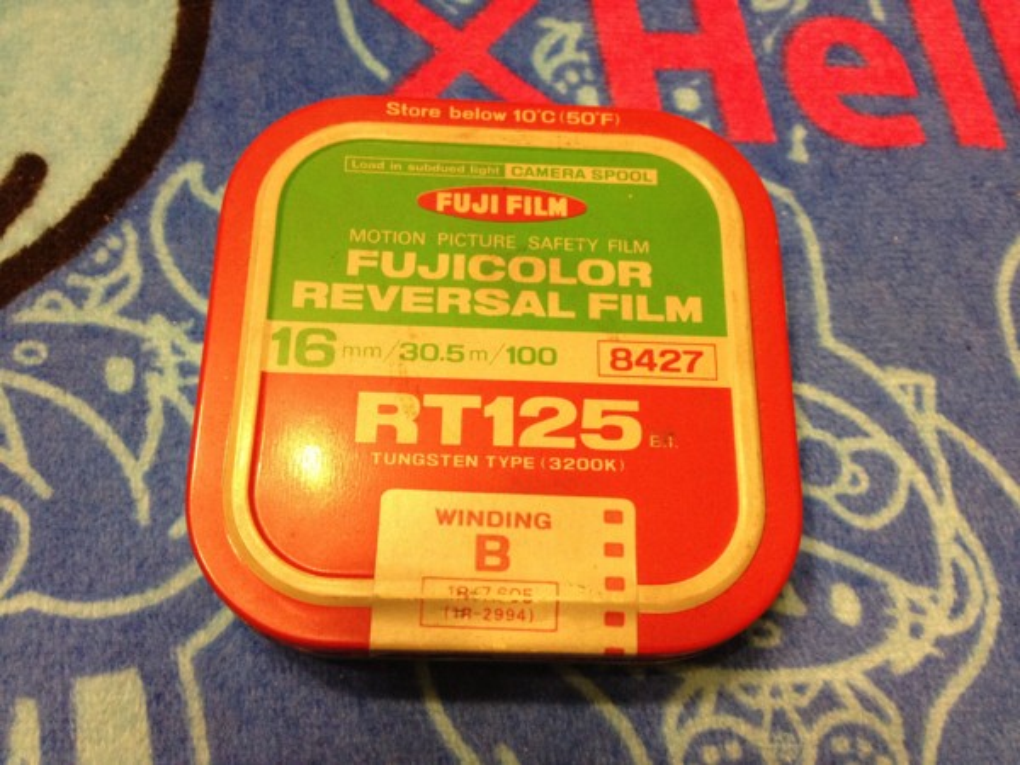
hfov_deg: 52.6
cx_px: 510
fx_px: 1031
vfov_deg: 40.7
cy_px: 382
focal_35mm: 35
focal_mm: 4.28
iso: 320
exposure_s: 1/20
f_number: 2.4
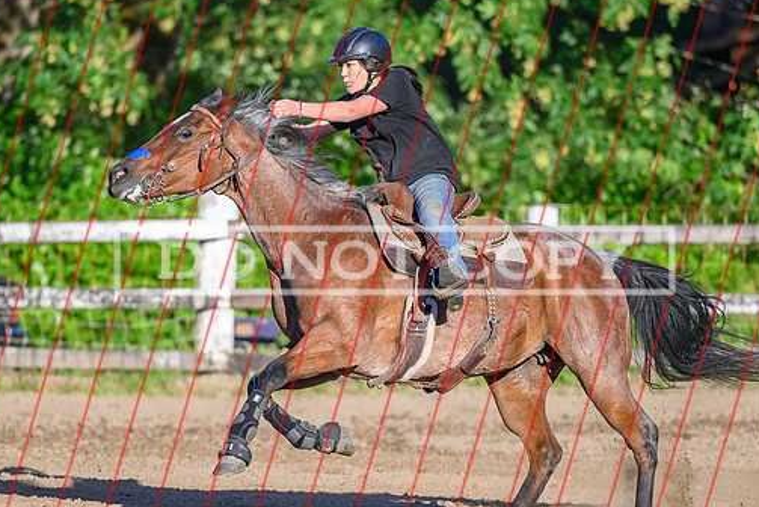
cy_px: 306
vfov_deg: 3.3
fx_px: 8902
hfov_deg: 4.9
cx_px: 398
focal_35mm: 422
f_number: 2.8
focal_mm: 200
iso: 200
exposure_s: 1/2500
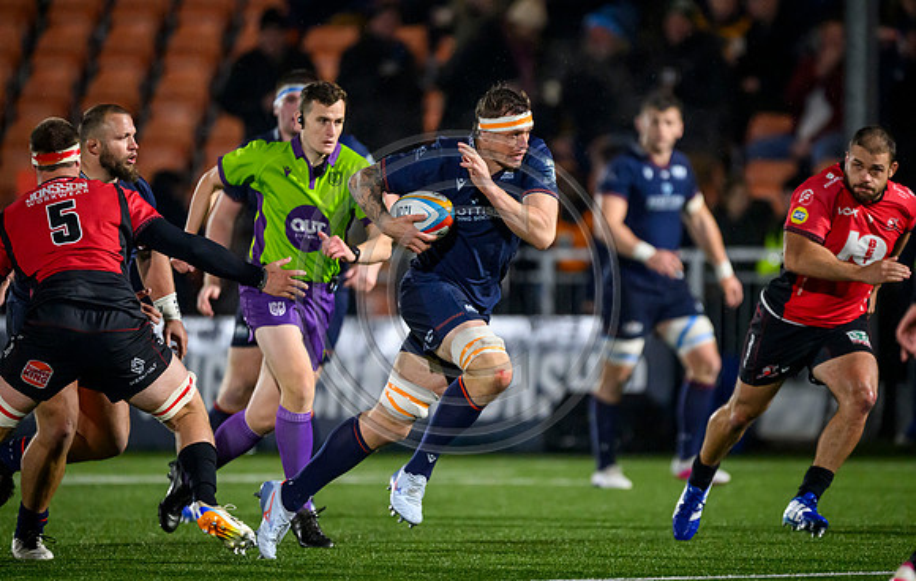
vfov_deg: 2.1
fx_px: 16132
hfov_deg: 3.3
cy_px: 266
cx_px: 473
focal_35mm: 643
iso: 8000
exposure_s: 1/1250
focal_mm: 560
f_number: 4
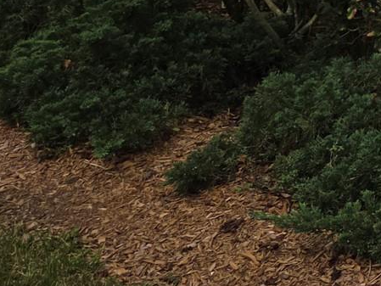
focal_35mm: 82
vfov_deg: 16.2
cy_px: -165
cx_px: 594
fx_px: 903
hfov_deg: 20.1
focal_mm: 5.4
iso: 25
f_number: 1.8
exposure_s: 1/304
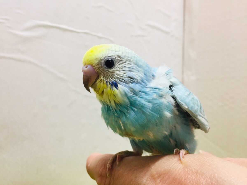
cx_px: 124
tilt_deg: +0.2
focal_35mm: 29
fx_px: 207
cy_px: 92
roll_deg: -0.6
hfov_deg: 61.7
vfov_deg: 48.2
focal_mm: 4.15
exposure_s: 1/30
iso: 50
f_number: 2.2
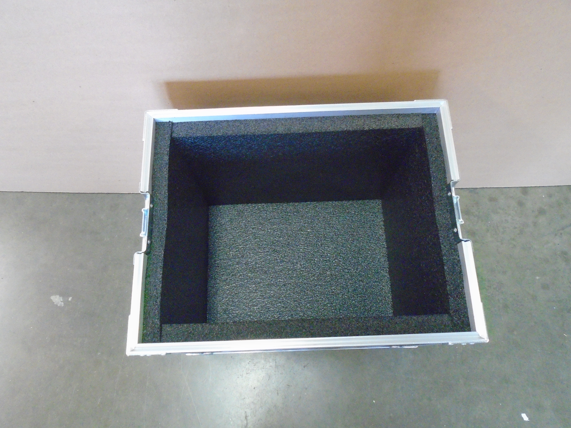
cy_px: 214
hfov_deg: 67.3
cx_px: 286
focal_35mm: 26
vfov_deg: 53.1
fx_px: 429
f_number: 3.2
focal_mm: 4.6
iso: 800
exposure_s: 1/30
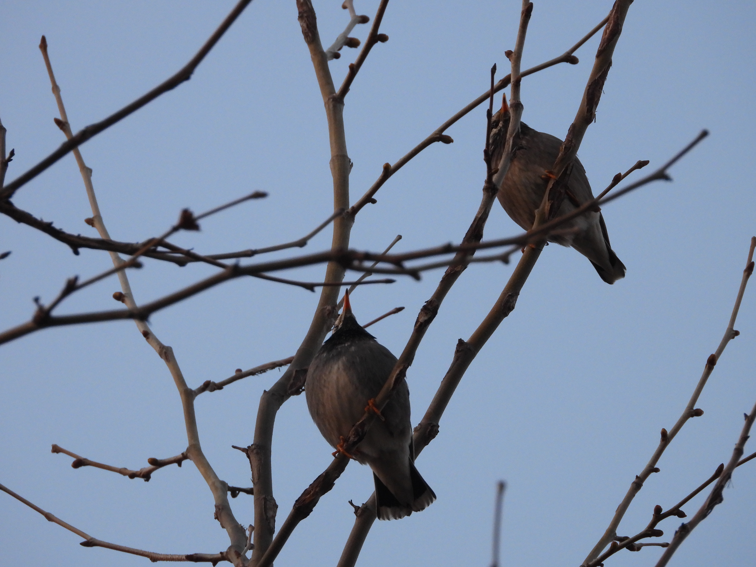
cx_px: 378
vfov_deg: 1.5
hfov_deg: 2.0
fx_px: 21840
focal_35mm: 1000
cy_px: 284
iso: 500
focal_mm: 180
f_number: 5.6
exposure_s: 1/125
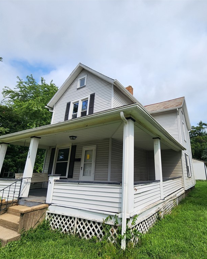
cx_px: 132
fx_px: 130
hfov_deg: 75.3
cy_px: 130
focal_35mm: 17
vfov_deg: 89.6
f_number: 2.2
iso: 50
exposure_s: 1/2708
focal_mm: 2.2
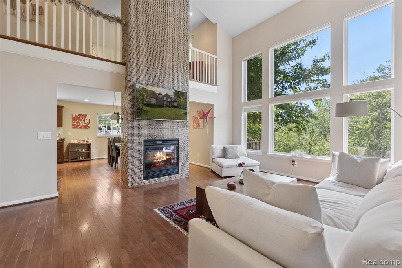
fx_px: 167
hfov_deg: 100.4
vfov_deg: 77.3
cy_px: 134
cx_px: 201
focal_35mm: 15
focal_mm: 10
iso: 400
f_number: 8
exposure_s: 1/25
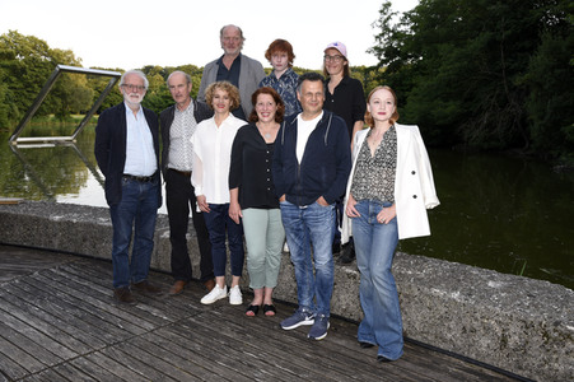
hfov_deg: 60.3
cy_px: 191
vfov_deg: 42.3
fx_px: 494
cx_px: 287
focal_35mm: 31
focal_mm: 31
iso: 400
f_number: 6.3
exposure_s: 1/80
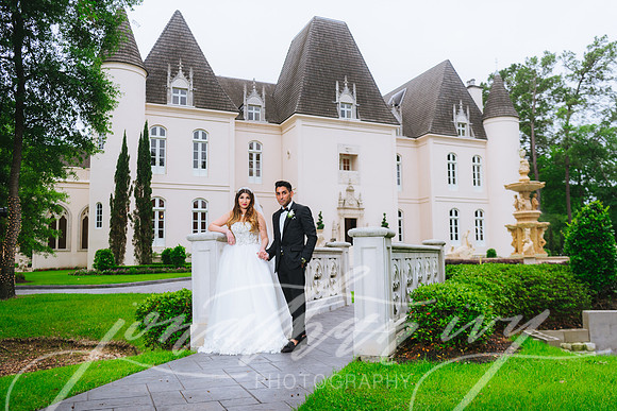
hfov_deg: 58.7
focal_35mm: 32
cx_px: 318
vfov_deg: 41.1
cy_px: 212
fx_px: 548
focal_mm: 31
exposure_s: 1/320
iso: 320
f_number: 3.5
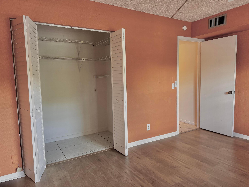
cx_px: 124
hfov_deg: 71.6
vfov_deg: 56.8
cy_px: 94
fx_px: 173
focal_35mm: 24
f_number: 1.78
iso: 250
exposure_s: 1/60
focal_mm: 6.76
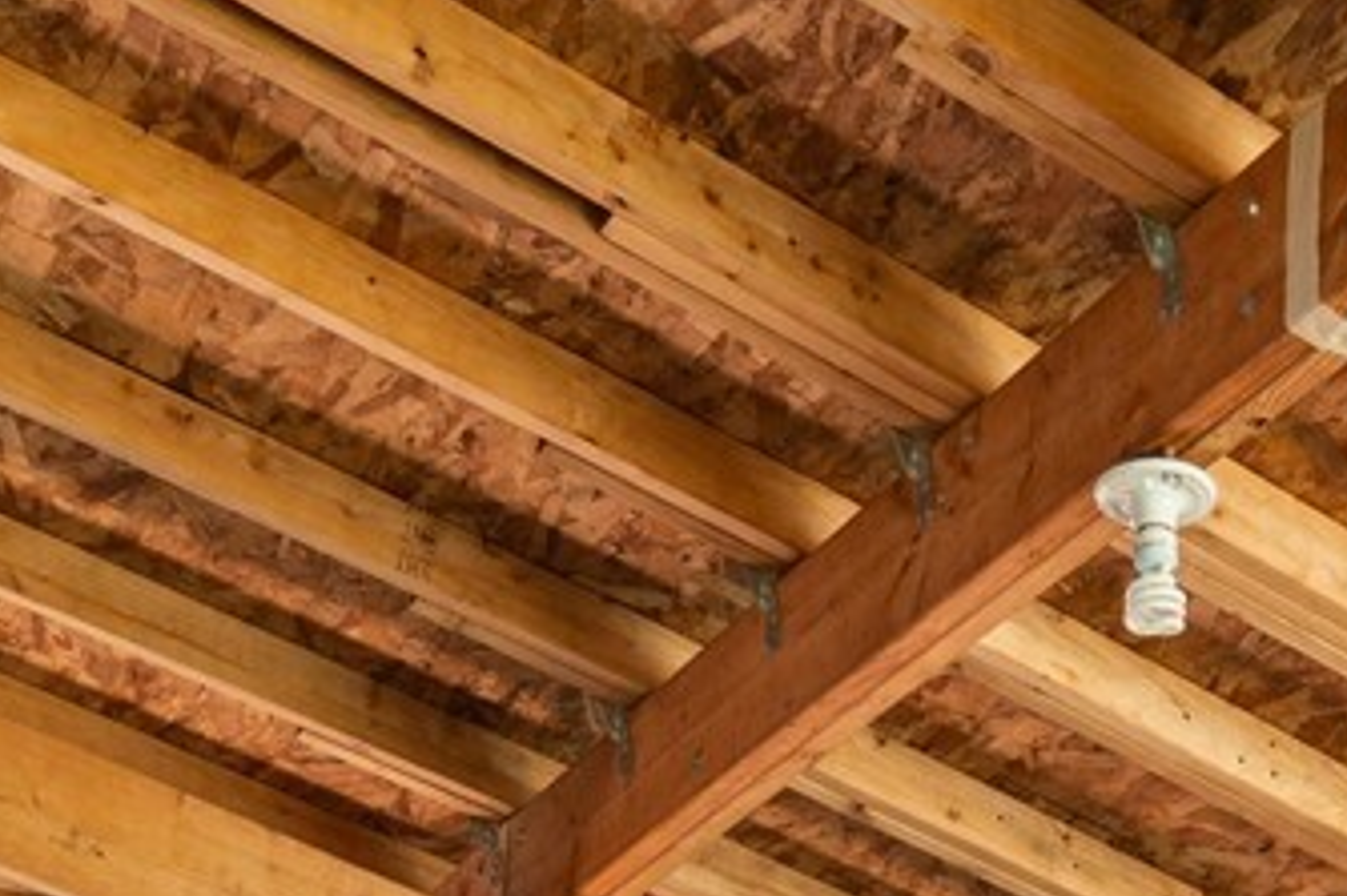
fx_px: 3029
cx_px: 1080
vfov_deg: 13.1
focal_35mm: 81
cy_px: 2099
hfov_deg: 24.7
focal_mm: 16
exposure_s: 1/30
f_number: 8
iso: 250
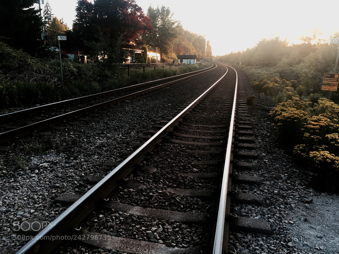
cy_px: 127
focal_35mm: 29
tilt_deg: -12.7
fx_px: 284
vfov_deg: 48.2
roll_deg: -2.1
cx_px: 170
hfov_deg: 61.7
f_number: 2.2
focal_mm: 4.15
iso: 25
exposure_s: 1/60
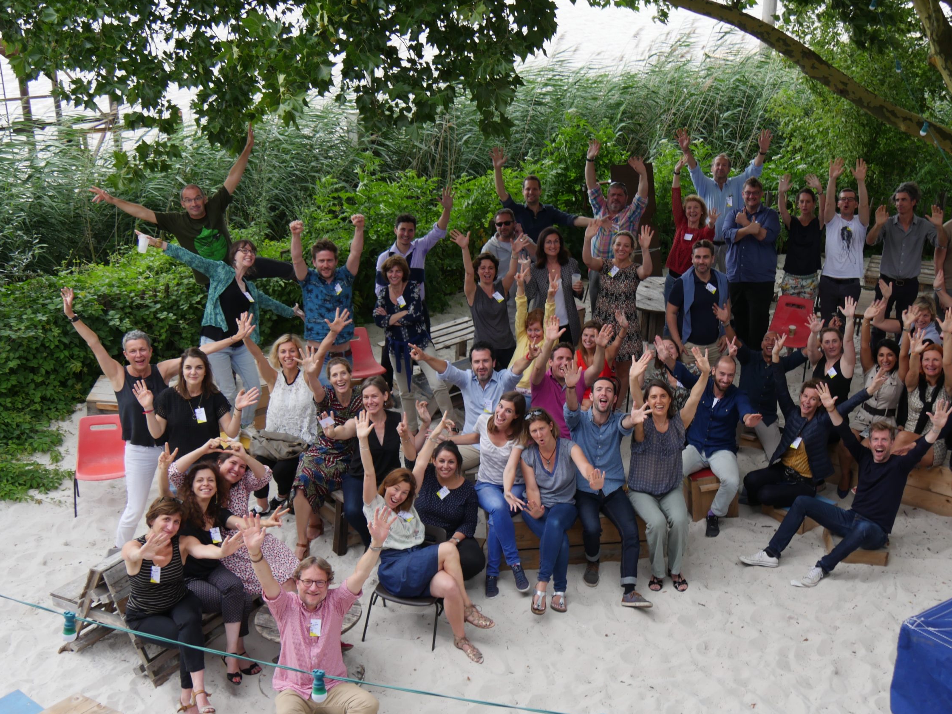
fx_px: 1320
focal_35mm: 48
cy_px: 396
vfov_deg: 30.2
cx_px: 542
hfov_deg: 39.6
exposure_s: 1/125
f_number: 4.5
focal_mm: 21
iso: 200
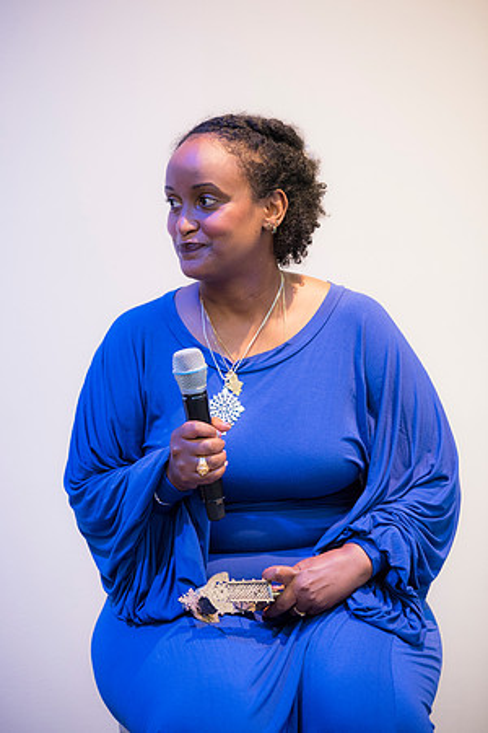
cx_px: 244
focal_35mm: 135
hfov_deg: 10.2
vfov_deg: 15.2
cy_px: 366
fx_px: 2745
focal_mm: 135
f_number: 2.8
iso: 2200
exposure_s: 1/125
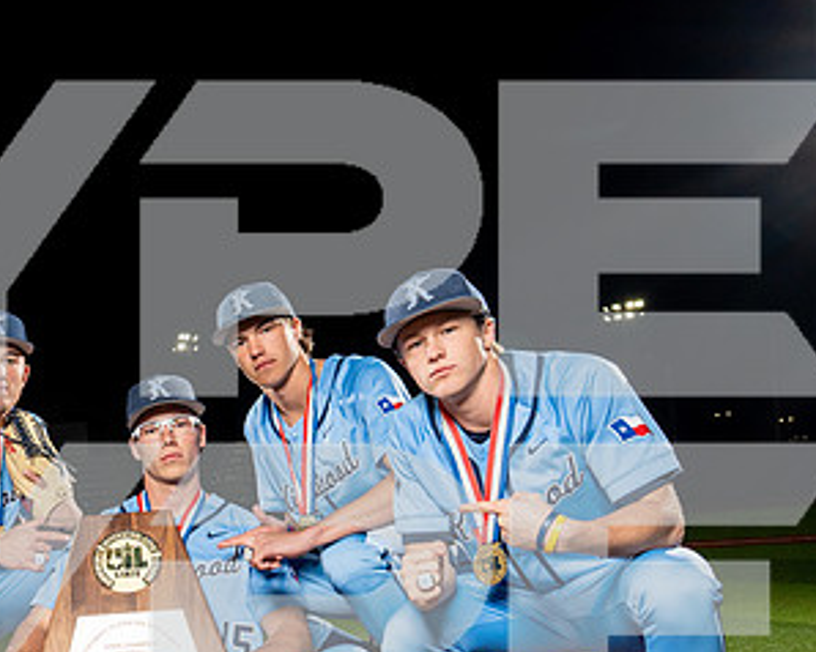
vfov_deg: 28.4
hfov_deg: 34.7
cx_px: 92
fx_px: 1231
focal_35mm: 51
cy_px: 603
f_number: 8
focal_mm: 24
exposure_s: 1/250
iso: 800
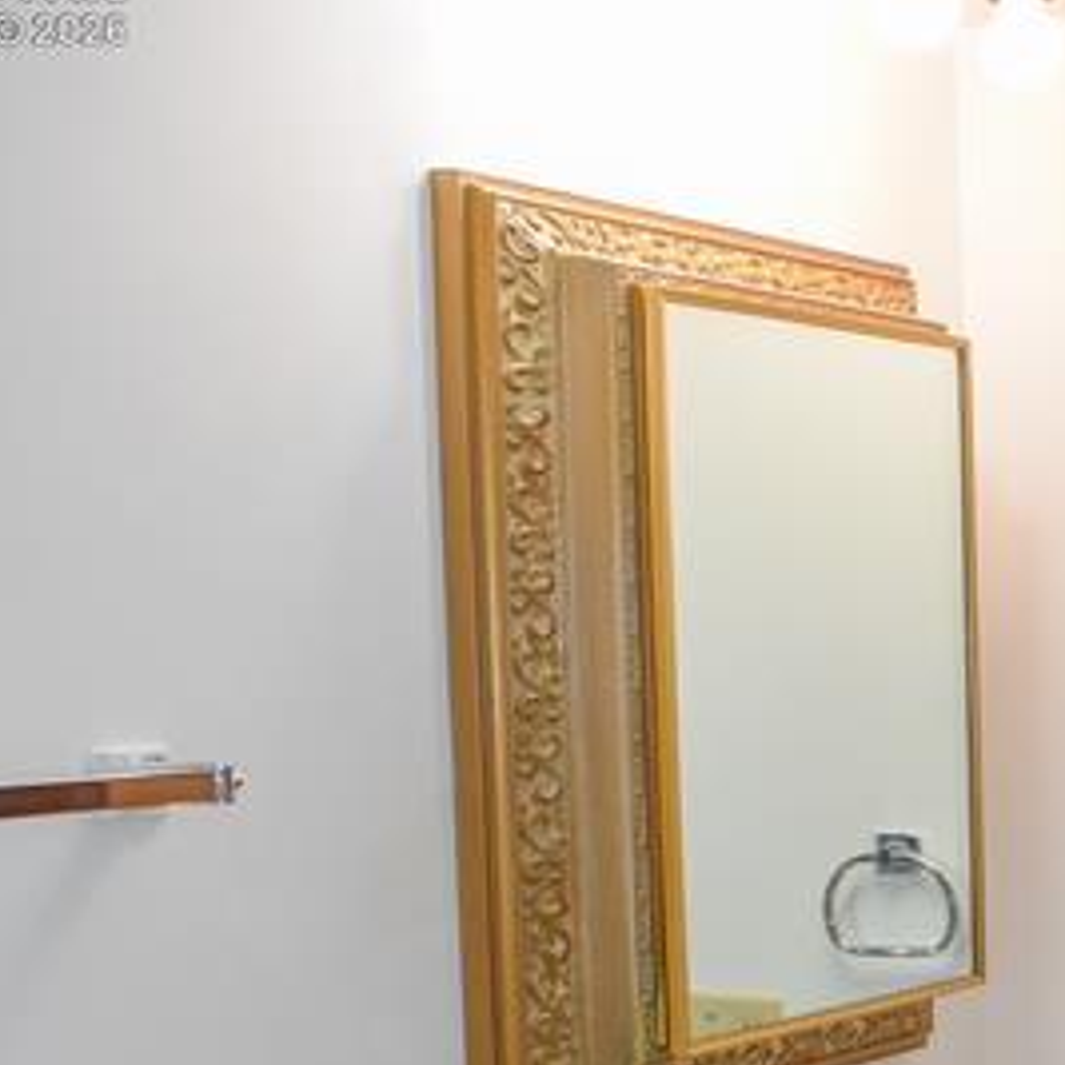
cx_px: 762
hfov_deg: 25.9
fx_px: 2297
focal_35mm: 66
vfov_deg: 23.1
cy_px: 1400
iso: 800
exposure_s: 1/200
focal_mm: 18
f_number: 5.6
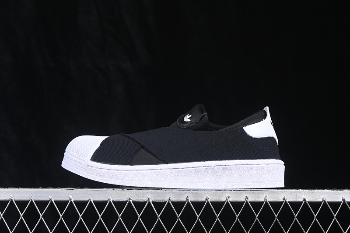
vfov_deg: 18.2
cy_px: 116
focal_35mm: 75
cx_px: 175
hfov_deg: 27.0
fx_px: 729
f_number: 6.3
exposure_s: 1/60
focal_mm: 50
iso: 160
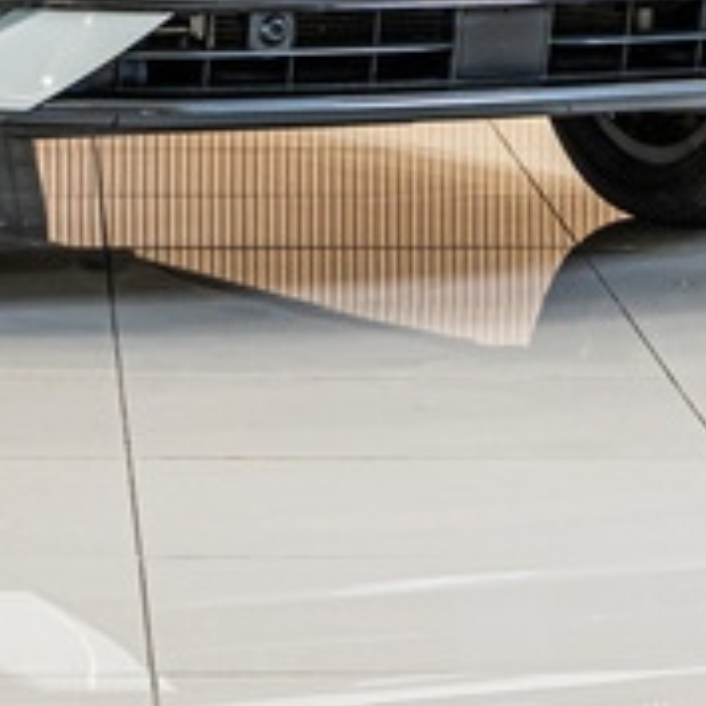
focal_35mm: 278
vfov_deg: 6.2
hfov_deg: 6.3
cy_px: -603
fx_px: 6415
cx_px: 26
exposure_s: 1/160
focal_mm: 57
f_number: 4
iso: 640
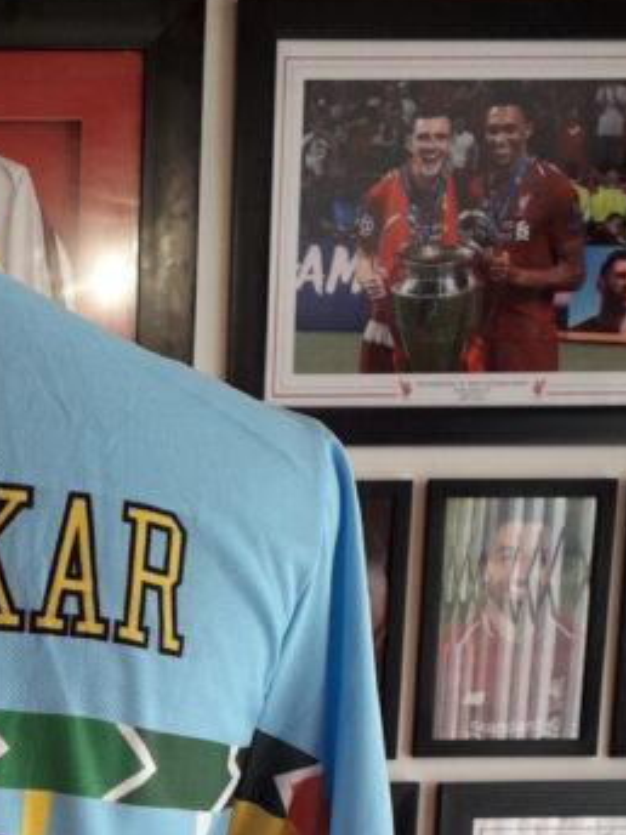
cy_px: 1016
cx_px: -138
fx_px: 1640
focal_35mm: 68
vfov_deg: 25.5
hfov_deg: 20.2
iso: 50
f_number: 1.9
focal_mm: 3.6
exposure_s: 1/100
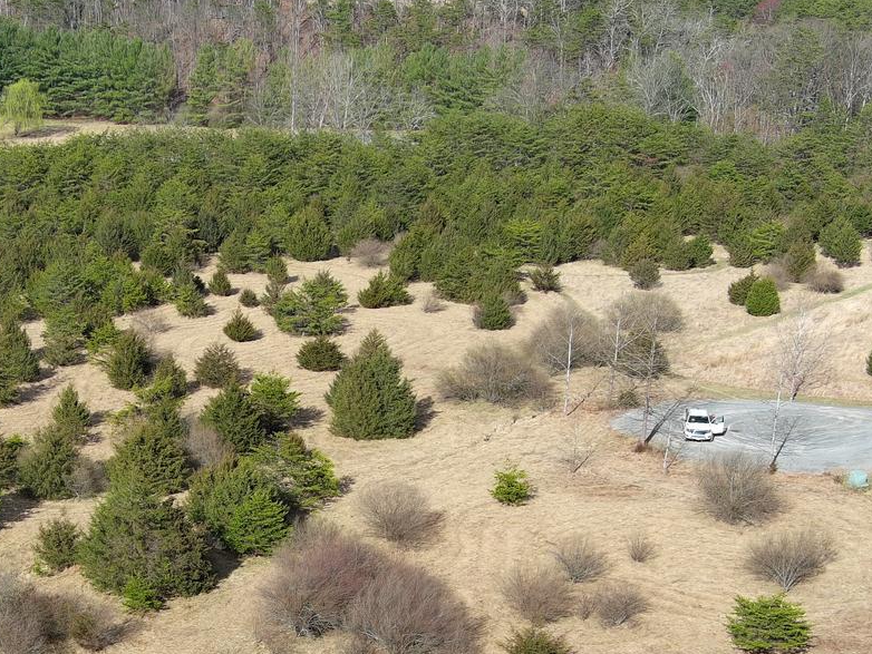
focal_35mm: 73
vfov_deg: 19.9
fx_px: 1839
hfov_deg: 26.1
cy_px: 561
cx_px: 164
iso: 100
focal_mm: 10.57
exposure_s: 1/891
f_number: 2.8
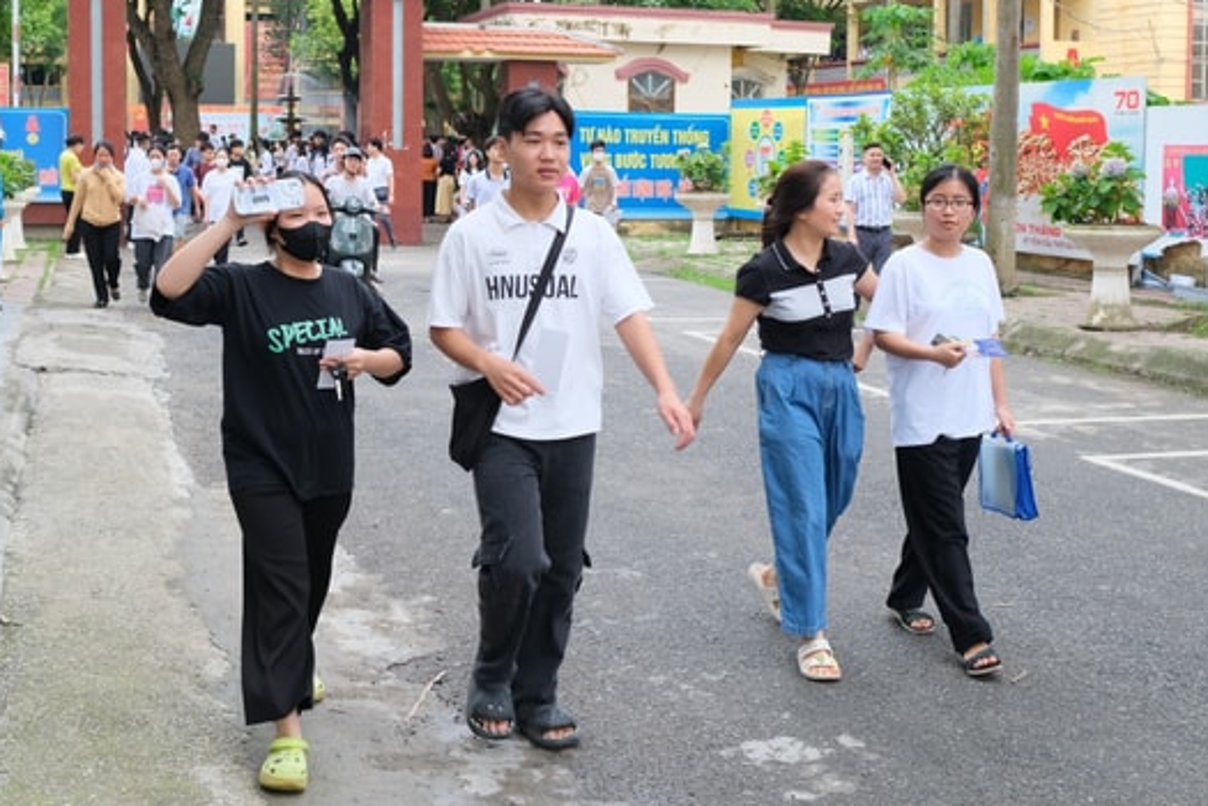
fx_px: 1208
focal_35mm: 36
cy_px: 398
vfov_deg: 36.9
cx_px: 591
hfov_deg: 53.1
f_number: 3.6
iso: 320
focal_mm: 23
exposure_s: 1/200
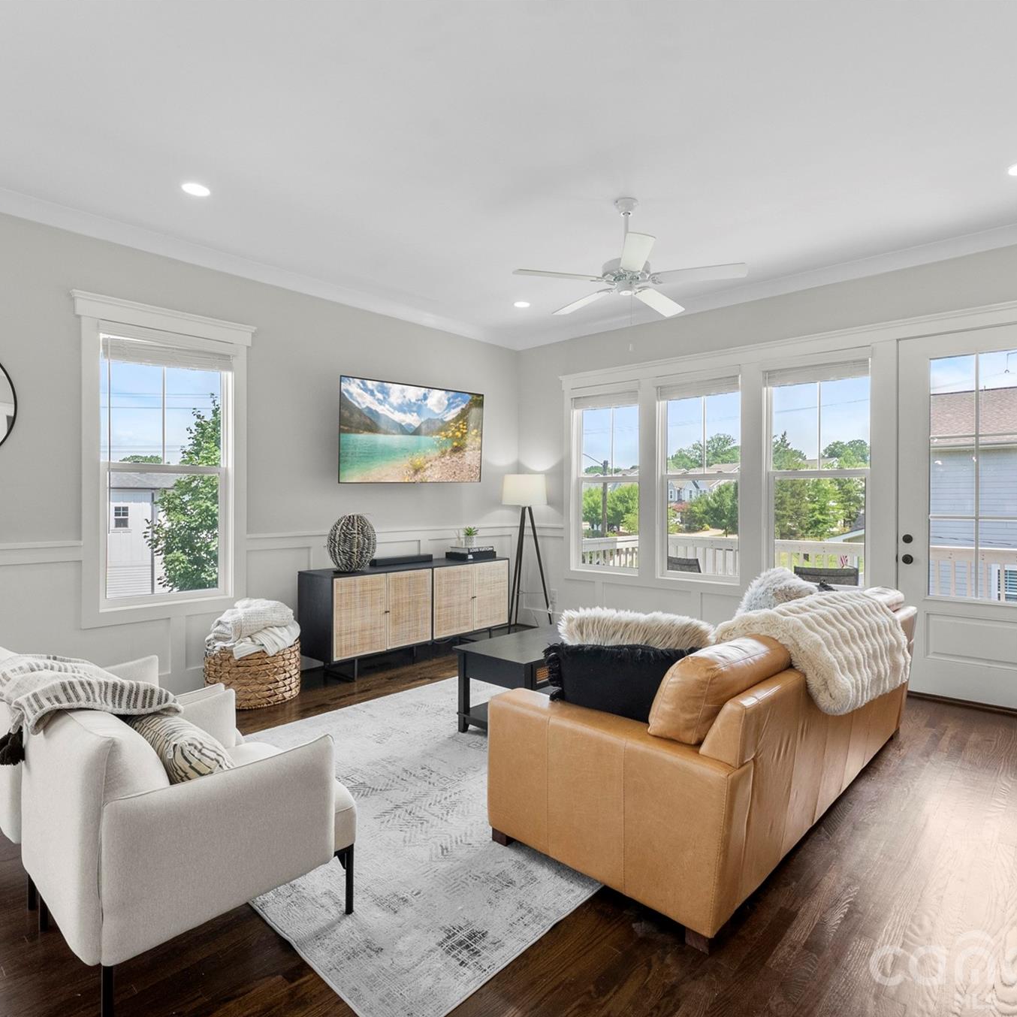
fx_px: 598
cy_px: 509
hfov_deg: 80.5
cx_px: 553
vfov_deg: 80.7
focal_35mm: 18
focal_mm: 14
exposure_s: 1/40
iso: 2000
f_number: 9
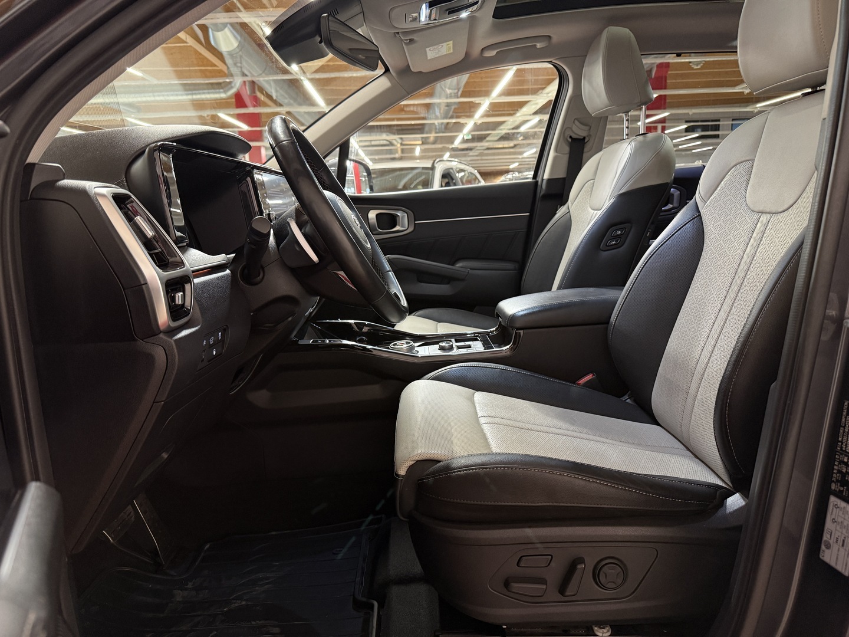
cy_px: 318
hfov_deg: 71.6
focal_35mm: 24
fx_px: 589
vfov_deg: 56.8
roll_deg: +2.2
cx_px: 424
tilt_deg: -9.7
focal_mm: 6.76
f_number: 1.78
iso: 320
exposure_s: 1/60
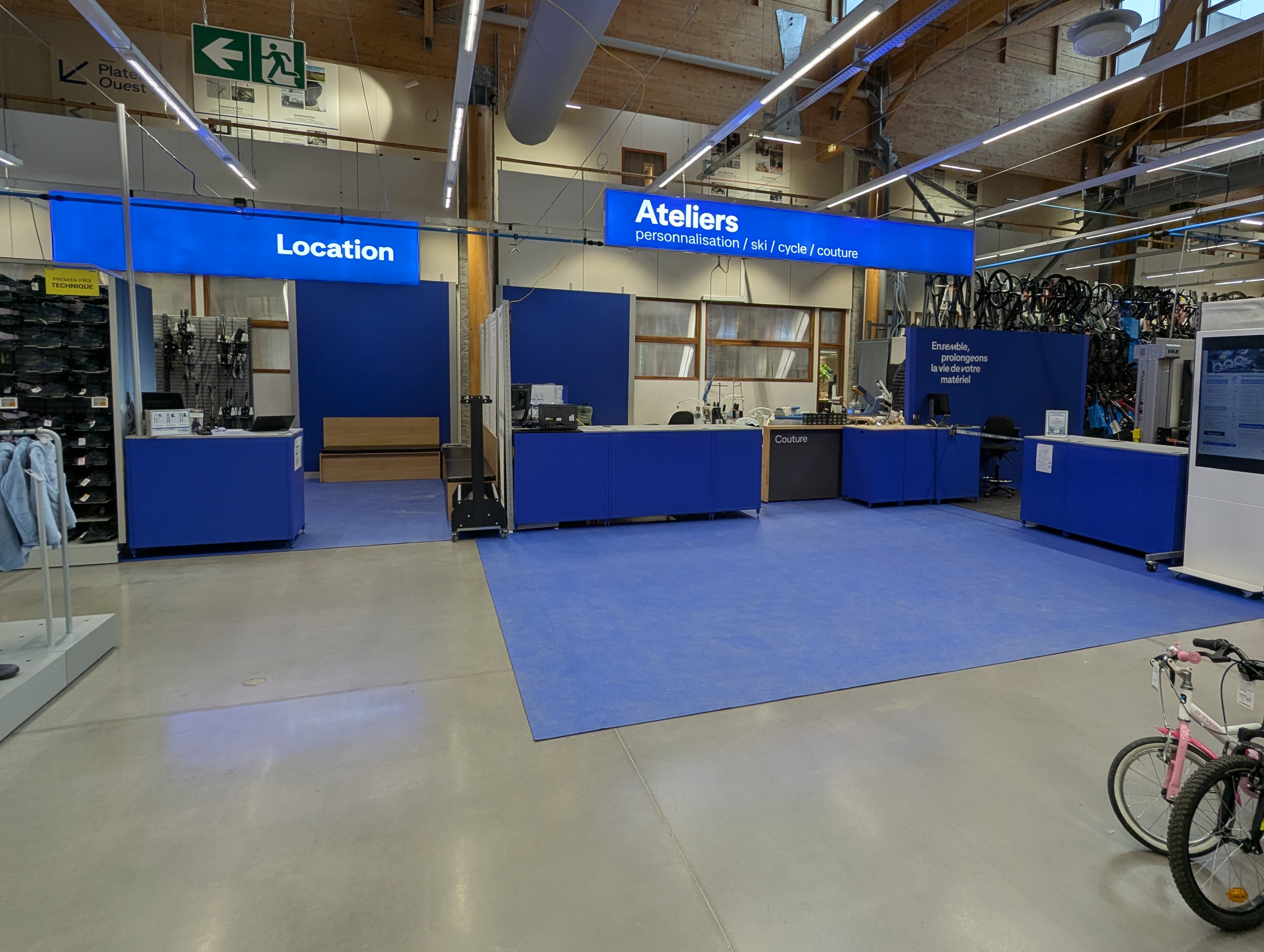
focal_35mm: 19
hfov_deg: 84.1
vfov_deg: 68.7
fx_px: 695
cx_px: 714
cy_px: 433
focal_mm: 2.35
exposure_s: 1/66.9
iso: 44
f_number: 2.2
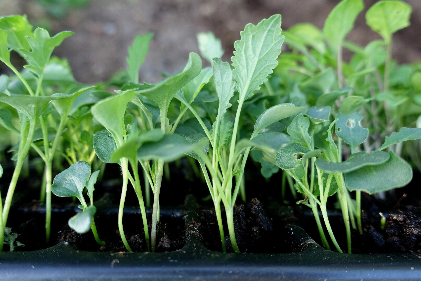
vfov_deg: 53.1
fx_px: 281
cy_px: 140
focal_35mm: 24
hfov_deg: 73.7
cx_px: 210
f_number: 2.8
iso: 125
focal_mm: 8.8
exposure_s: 1/60
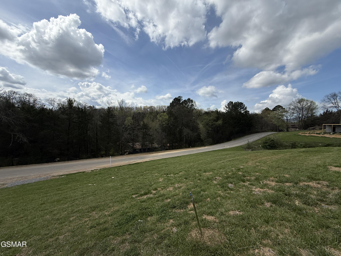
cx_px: 170
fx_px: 138
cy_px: 128
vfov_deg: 85.7
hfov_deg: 102.1
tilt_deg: -1.7
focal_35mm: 14
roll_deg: -1.7
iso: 50
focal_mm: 2.22
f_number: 2.2
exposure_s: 1/5618
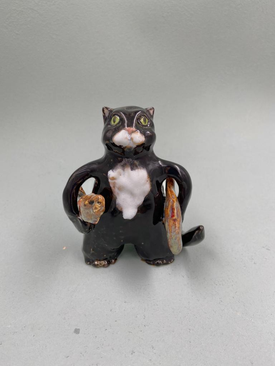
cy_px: 183
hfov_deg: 53.1
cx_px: 138
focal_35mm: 26
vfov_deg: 67.3
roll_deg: -0.4
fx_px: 275
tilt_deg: -23.1
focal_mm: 4.25
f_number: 1.8
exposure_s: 1/134
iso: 32
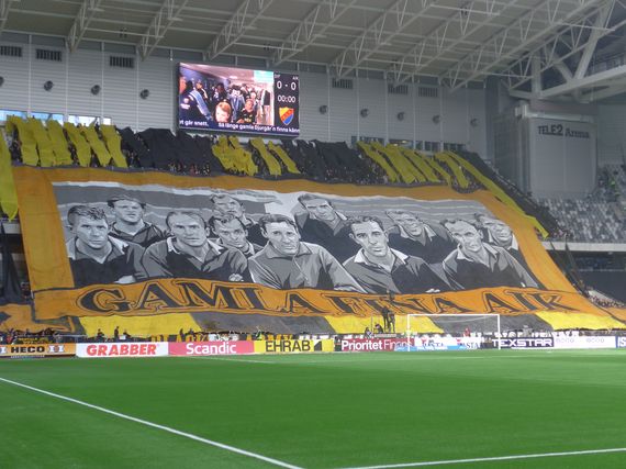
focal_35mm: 59
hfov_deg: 32.7
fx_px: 1067
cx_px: 313
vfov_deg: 24.8
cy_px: 234
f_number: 3.5
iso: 80
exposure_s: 1/100
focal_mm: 12
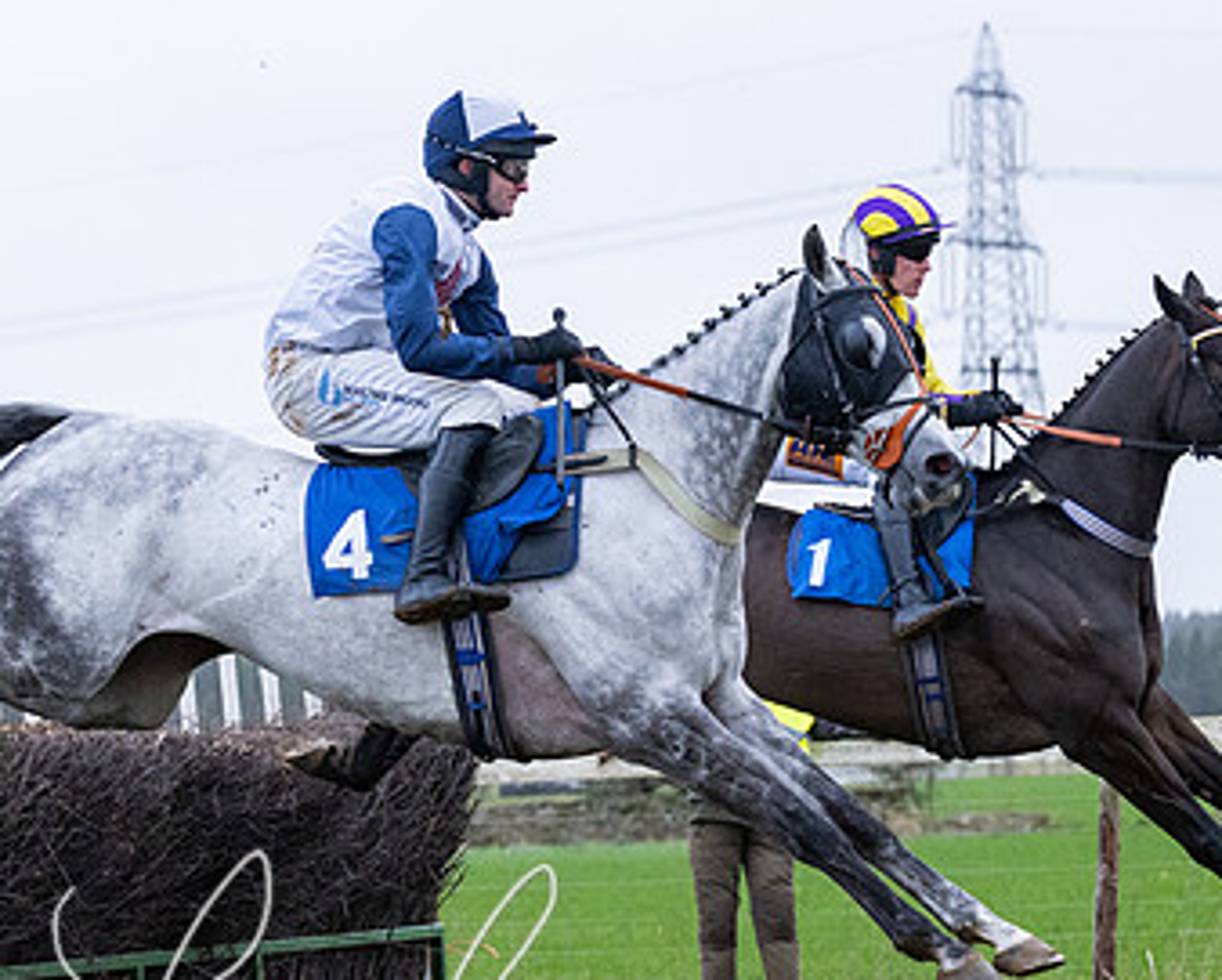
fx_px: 7457
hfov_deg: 9.4
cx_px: 382
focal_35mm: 206
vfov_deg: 7.5
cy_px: 818
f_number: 3.5
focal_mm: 77
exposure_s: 1/1600
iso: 1250
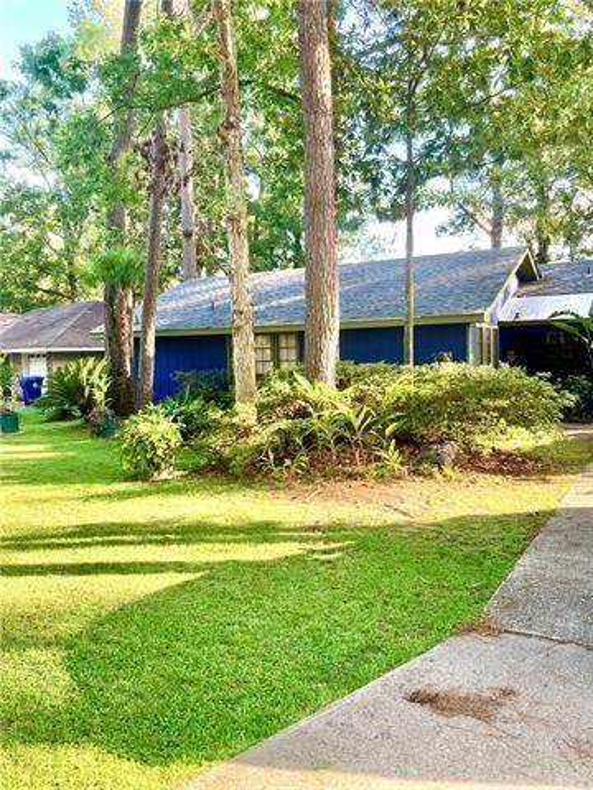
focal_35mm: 28
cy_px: 395
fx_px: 640
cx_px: 296
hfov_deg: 49.7
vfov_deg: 63.4
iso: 40
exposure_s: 1/121
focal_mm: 3.99
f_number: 1.8
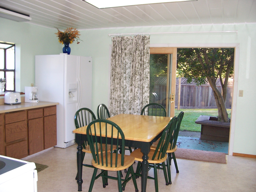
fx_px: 251
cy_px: 96
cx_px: 128
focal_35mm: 34
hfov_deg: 54.0
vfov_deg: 41.8
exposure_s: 1/60
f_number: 2.7
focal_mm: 5.6
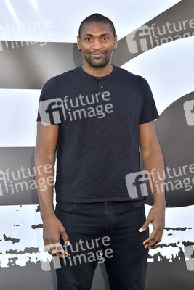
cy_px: 145
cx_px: 97
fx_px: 565
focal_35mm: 70
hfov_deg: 19.5
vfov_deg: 28.8
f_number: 6.3
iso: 320
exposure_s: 1/250
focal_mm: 70
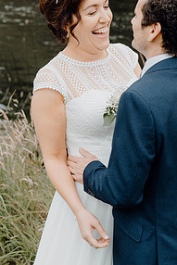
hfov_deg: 15.5
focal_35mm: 88
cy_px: 115
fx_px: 648
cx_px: 133
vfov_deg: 23.1
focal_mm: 56
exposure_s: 1/200
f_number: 5
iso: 125
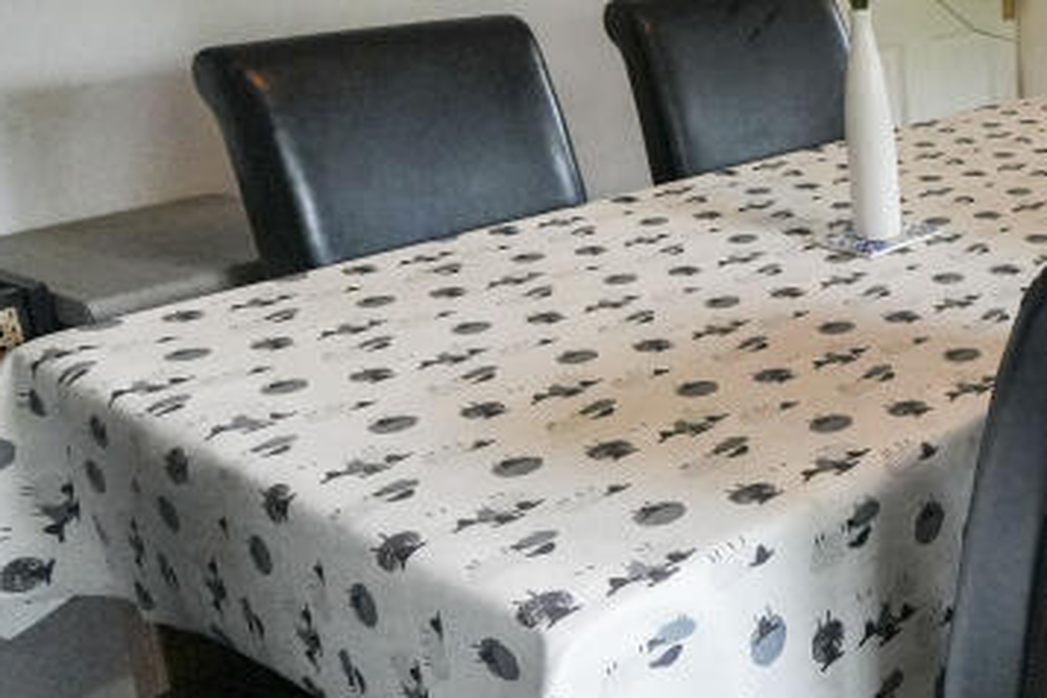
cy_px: 110
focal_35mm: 43
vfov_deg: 30.2
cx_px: 1326
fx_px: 1250
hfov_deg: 34.1
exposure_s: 1/160
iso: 2500
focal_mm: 10
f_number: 4
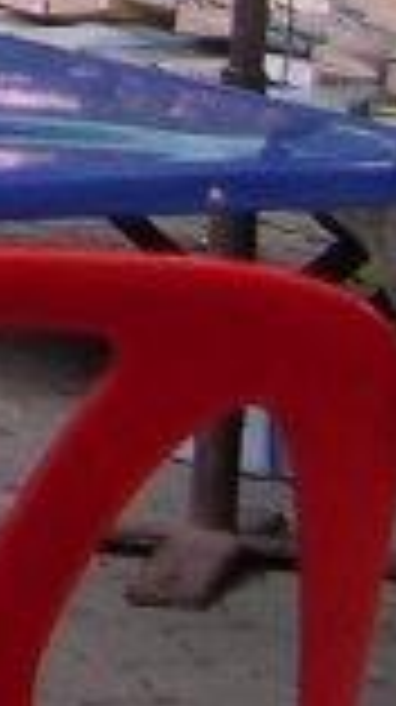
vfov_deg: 7.5
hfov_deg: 4.1
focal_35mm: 270
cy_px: -899
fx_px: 5054
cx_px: -1462
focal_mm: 8
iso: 100
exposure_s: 1/49.7
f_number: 2.8
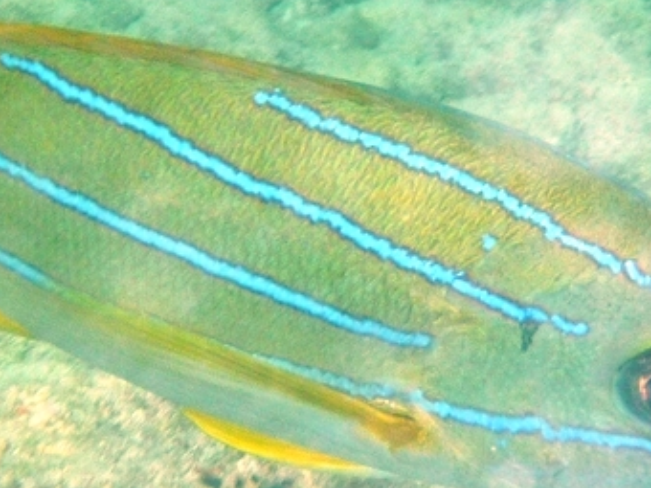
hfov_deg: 8.7
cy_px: 235
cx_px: 500
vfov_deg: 6.5
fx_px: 4288
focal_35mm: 228
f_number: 5.2
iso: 100
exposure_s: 1/250
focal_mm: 11
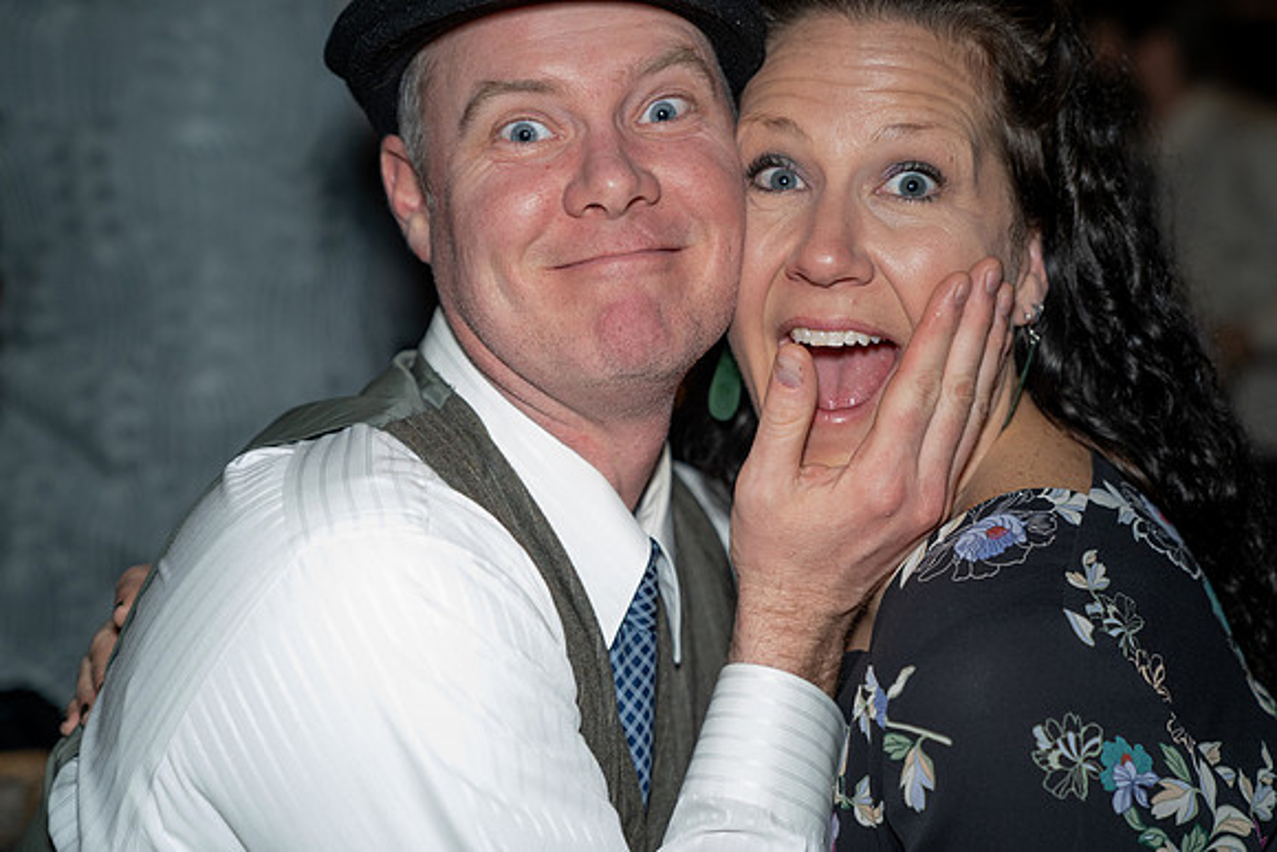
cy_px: 426
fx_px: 2200
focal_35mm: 62
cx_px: 638
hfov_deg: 32.4
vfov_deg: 21.9
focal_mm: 62
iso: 2500
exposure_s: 1/250
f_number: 2.8
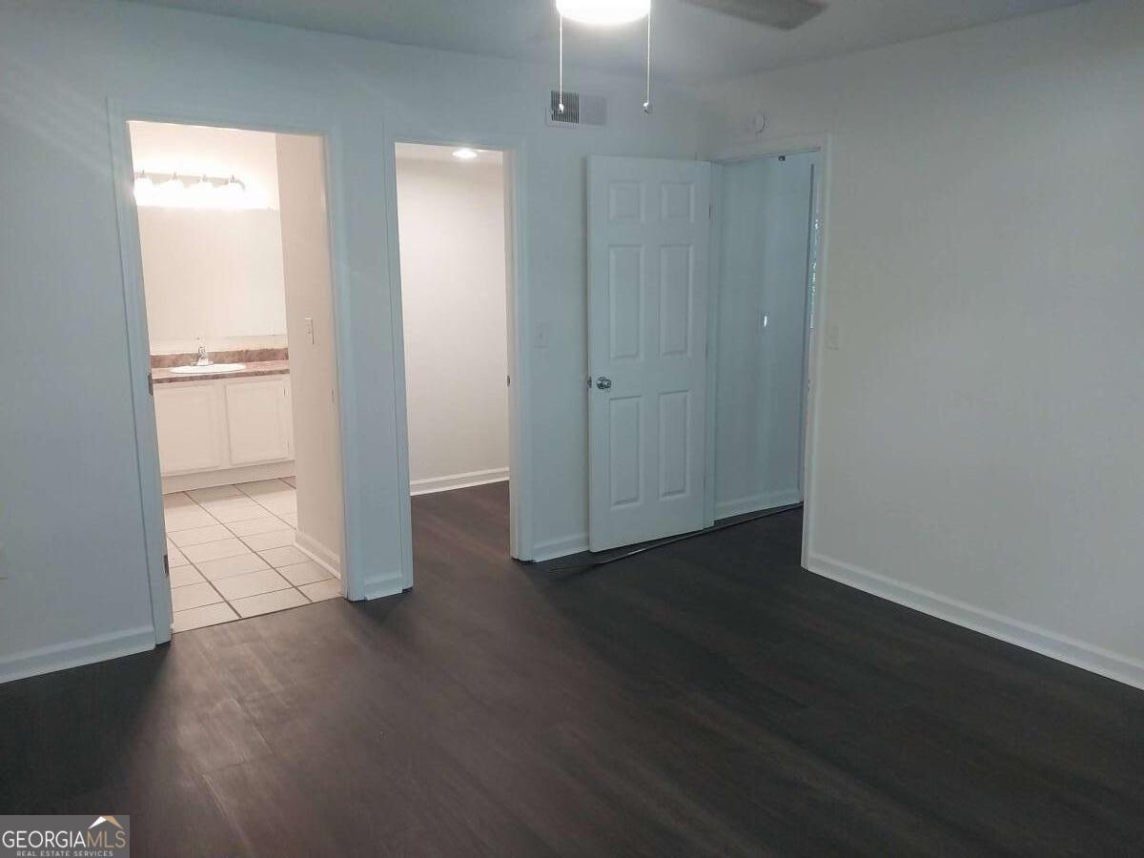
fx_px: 859
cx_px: 572
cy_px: 429
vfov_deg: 53.1
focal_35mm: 26
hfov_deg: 67.3
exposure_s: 1/60
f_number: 1.8
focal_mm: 4
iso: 250
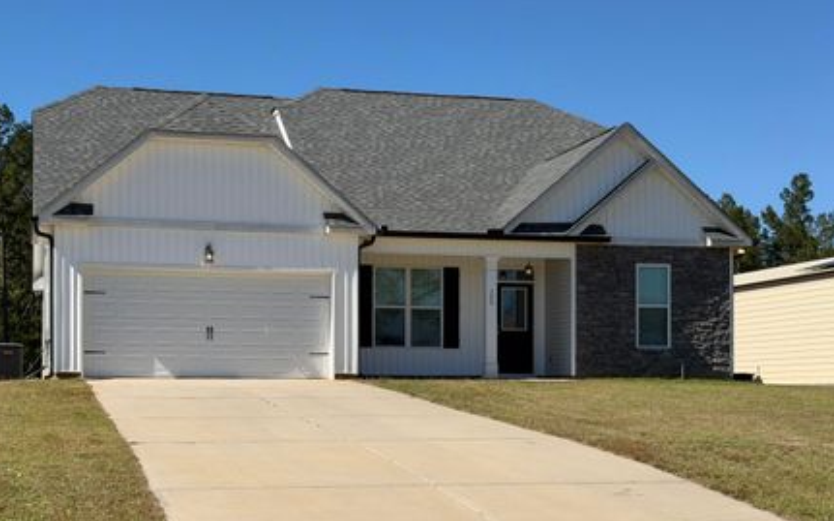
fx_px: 1340
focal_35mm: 59
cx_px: 370
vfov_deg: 21.9
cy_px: 361
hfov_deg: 34.5
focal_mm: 6.76
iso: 64
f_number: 1.78
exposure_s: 1/6536
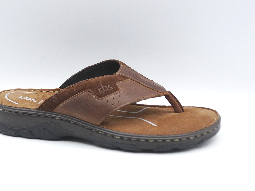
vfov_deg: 23.7
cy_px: 96
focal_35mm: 62
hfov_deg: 31.1
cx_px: 107
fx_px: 457
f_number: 4
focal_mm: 5.4
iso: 100
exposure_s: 1/125
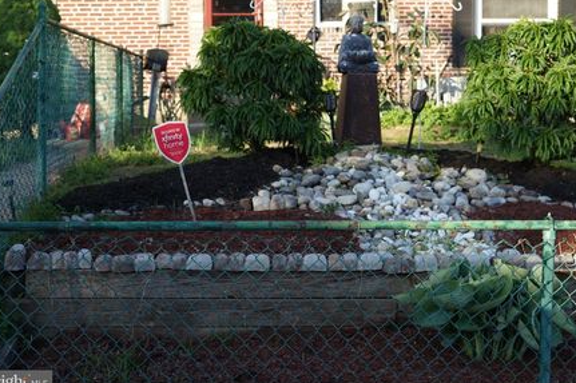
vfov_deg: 23.4
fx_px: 928
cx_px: 314
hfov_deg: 34.5
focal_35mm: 58
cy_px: 171
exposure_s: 1/125
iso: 100
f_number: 5.6
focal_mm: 50
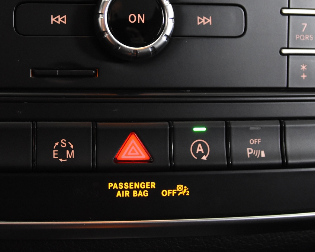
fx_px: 774
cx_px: 112
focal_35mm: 83
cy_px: 47
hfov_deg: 22.9
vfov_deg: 18.3
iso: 2500
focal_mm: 26
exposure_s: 1/40
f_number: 3.2
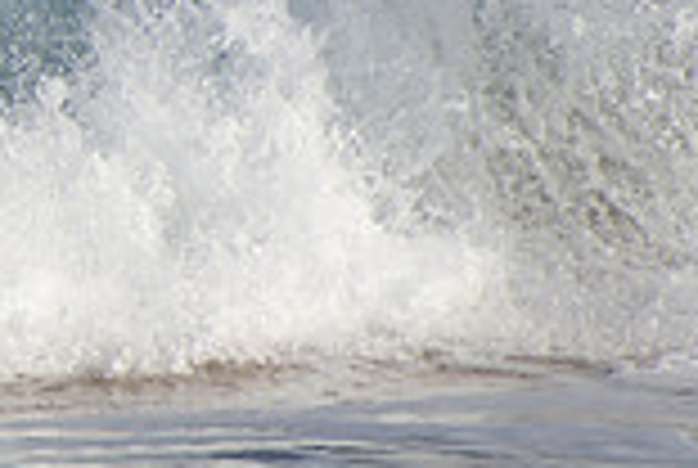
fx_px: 43514
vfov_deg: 0.6
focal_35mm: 2240
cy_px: 61
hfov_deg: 0.9
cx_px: -504
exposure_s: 1/1000
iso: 140
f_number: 5.6
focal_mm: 400
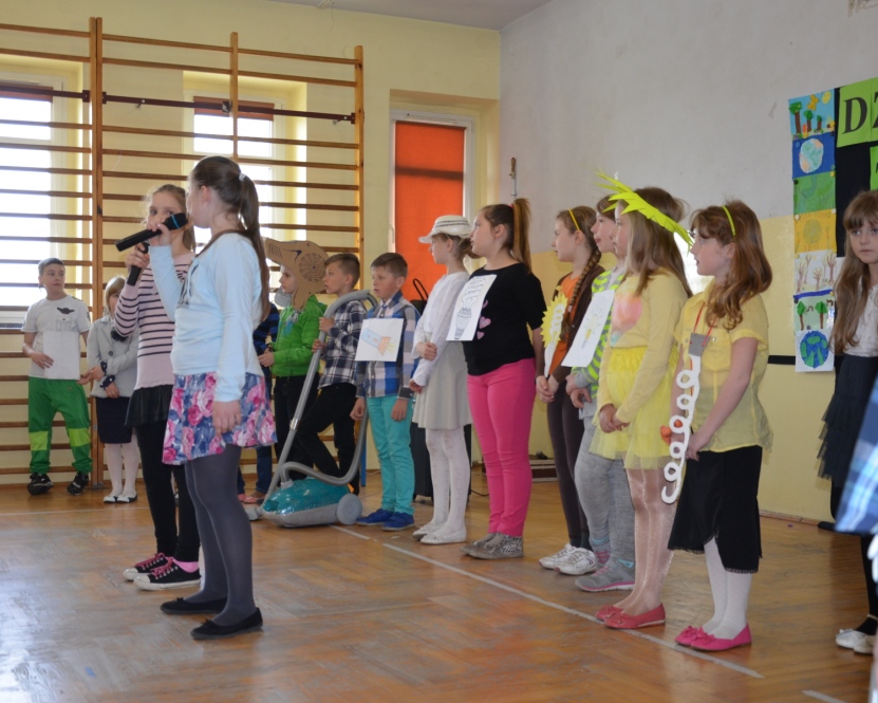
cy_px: 356
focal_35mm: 45
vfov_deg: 33.4
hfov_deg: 41.1
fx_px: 1169
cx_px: 416
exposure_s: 1/125
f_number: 4
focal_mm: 26
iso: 640
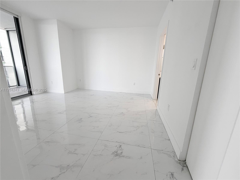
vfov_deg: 85.7
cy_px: 90
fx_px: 97
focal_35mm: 14
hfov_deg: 102.1
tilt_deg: -13.6
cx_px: 120
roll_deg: -1.8
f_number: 2.2
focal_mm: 2.22
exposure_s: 1/120
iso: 160
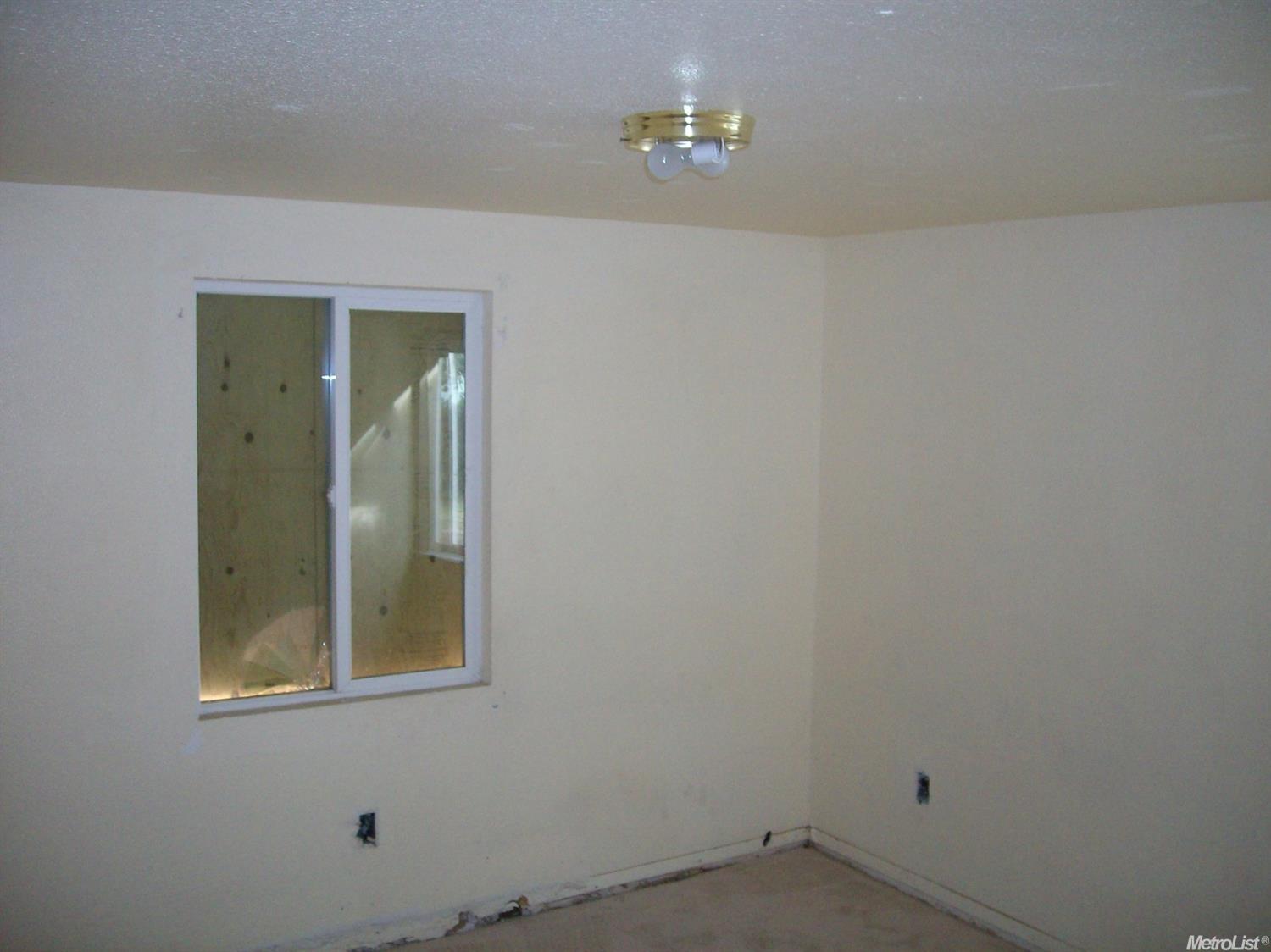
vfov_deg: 40.7
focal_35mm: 35
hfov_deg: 52.6
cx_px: 636
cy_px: 476
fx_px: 1285
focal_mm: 5.8
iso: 200
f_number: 2.8
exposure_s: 1/40
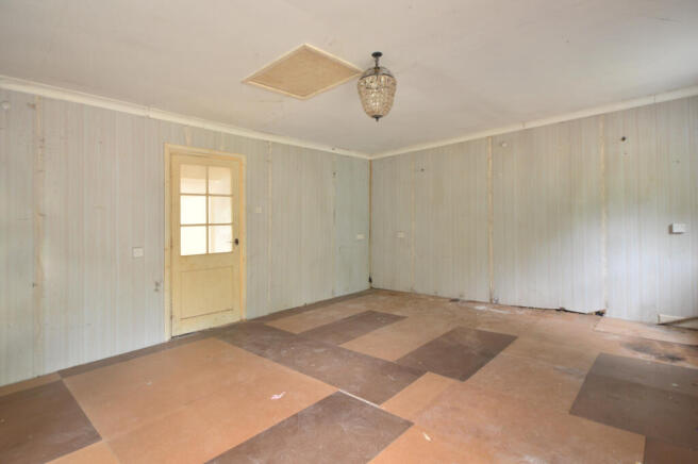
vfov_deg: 69.5
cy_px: 232
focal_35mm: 17
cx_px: 349
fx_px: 334
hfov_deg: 92.5
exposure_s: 1/5
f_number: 5.6
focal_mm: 11.5
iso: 200
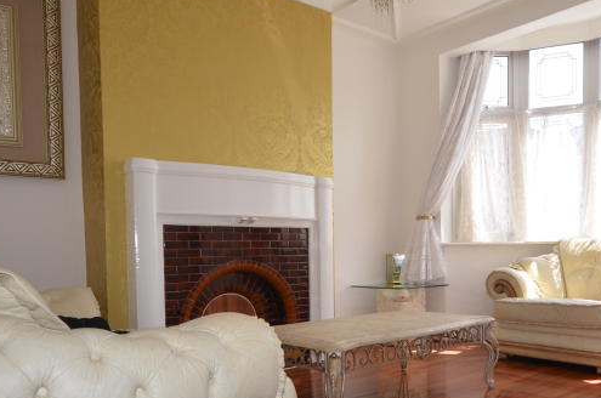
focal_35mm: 31
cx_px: 353
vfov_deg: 41.6
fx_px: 517
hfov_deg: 60.0
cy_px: 265
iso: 220
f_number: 4
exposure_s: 1/200
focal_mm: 10
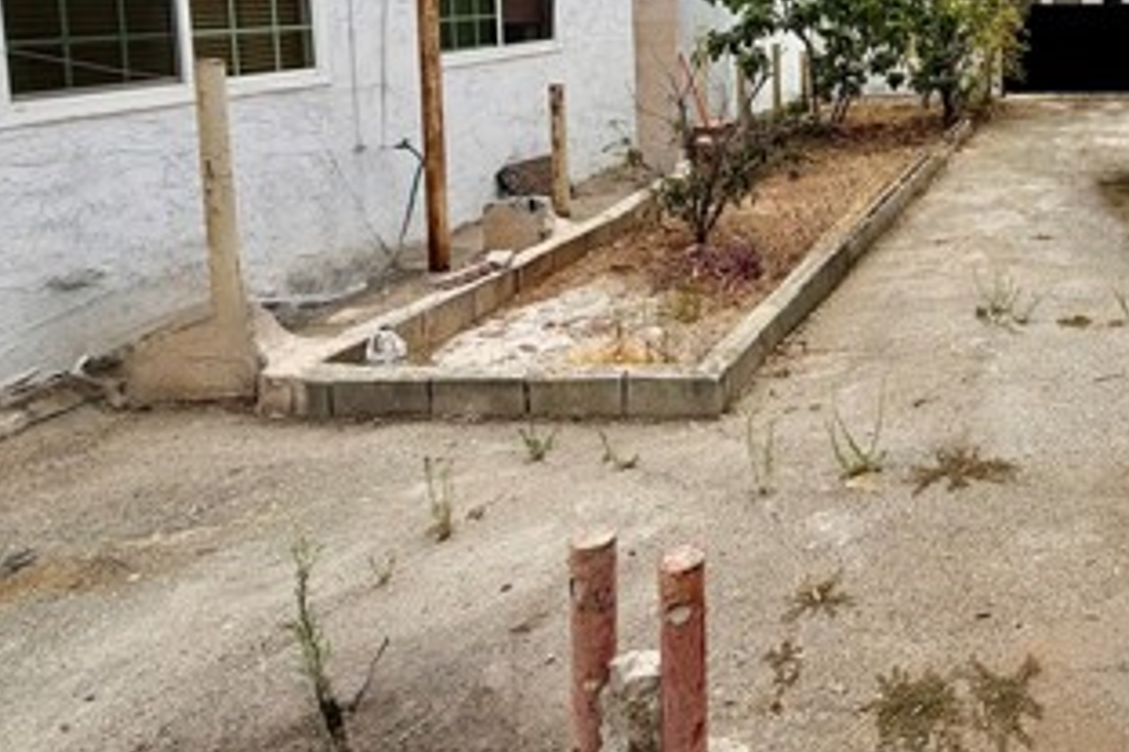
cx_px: 1031
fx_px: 940
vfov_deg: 39.9
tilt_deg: -4.6
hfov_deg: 53.6
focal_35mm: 30
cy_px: 58
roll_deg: -0.4
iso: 20
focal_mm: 2.22
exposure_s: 1/1235
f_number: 2.2
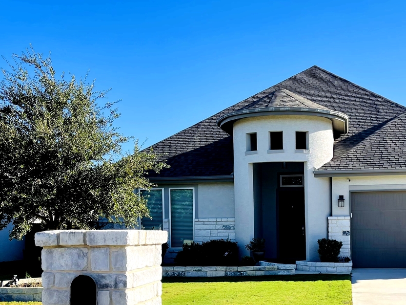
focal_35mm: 45
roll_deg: +1.3
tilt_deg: +0.4
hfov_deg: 41.3
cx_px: 284
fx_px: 528
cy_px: 224
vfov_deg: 31.7
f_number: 1.6
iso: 32
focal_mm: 5.1
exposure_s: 1/2545
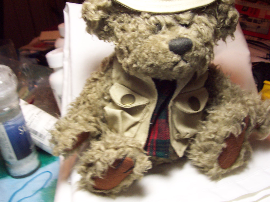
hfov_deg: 50.1
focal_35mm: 37
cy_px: 101
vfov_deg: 38.7
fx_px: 289
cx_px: 135
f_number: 2.8
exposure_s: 1/30
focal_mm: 5.6
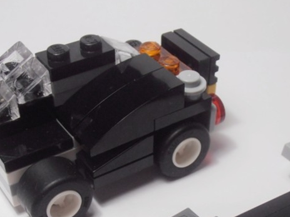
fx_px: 603
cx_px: 168
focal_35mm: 72
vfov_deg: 20.0
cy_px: 203
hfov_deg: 27.0
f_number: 3.9
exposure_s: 1/60
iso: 80
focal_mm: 6.61
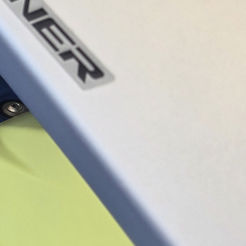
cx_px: -235
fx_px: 691
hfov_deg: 16.1
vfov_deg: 20.1
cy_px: 173
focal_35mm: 86
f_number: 1.8
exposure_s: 1/120
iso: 100
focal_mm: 5.4
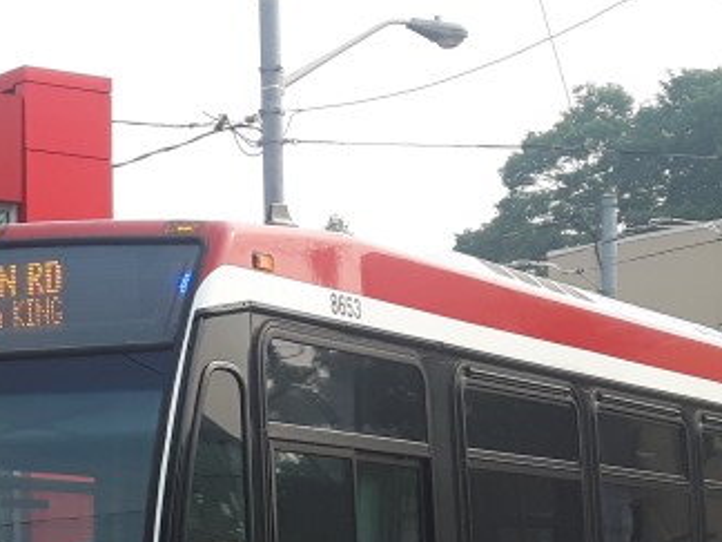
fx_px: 2044
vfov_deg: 14.9
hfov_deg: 19.7
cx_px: 87
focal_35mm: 98
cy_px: 531
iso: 40
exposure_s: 1/543
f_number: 1.9
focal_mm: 3.7
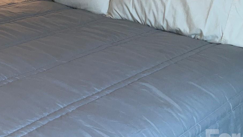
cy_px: -24
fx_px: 458
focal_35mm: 71
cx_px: 18
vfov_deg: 16.4
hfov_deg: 28.4
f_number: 1.8
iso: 25
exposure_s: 1/60
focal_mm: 3
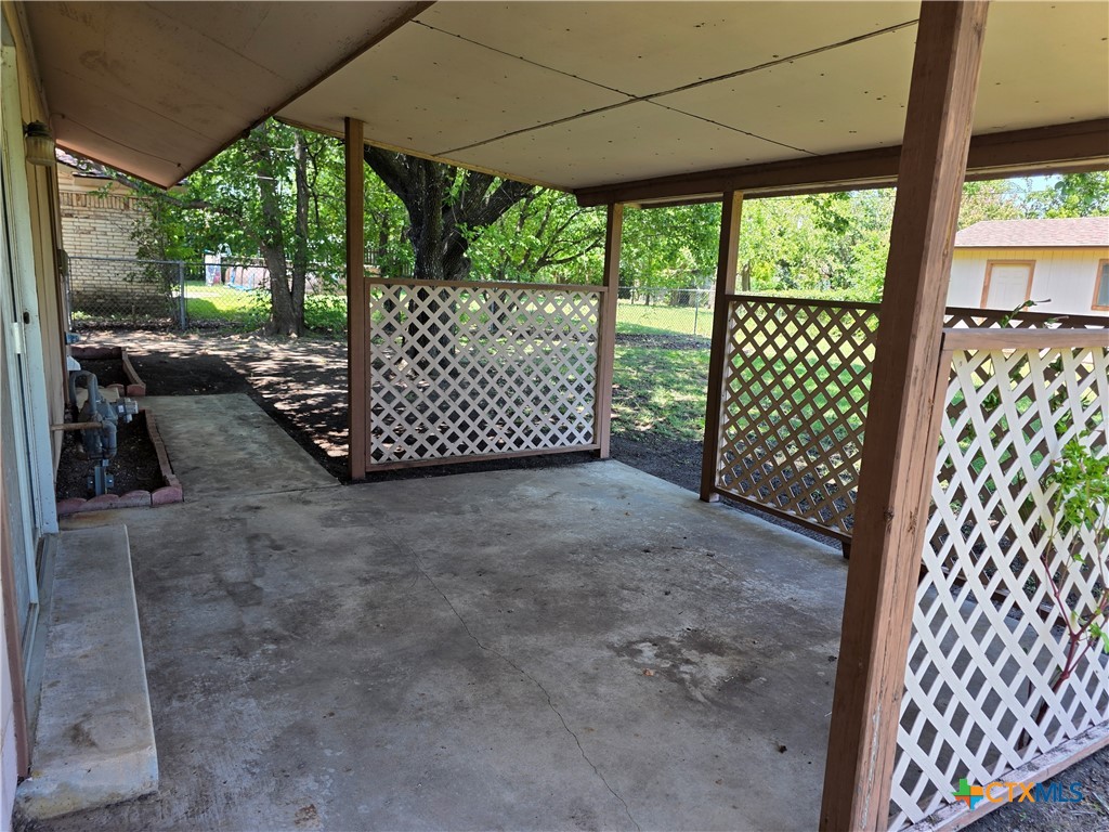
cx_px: 554
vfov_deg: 58.9
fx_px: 737
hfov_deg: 73.9
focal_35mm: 23
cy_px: 416
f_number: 1.7
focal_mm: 6.3
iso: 32
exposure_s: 1/180
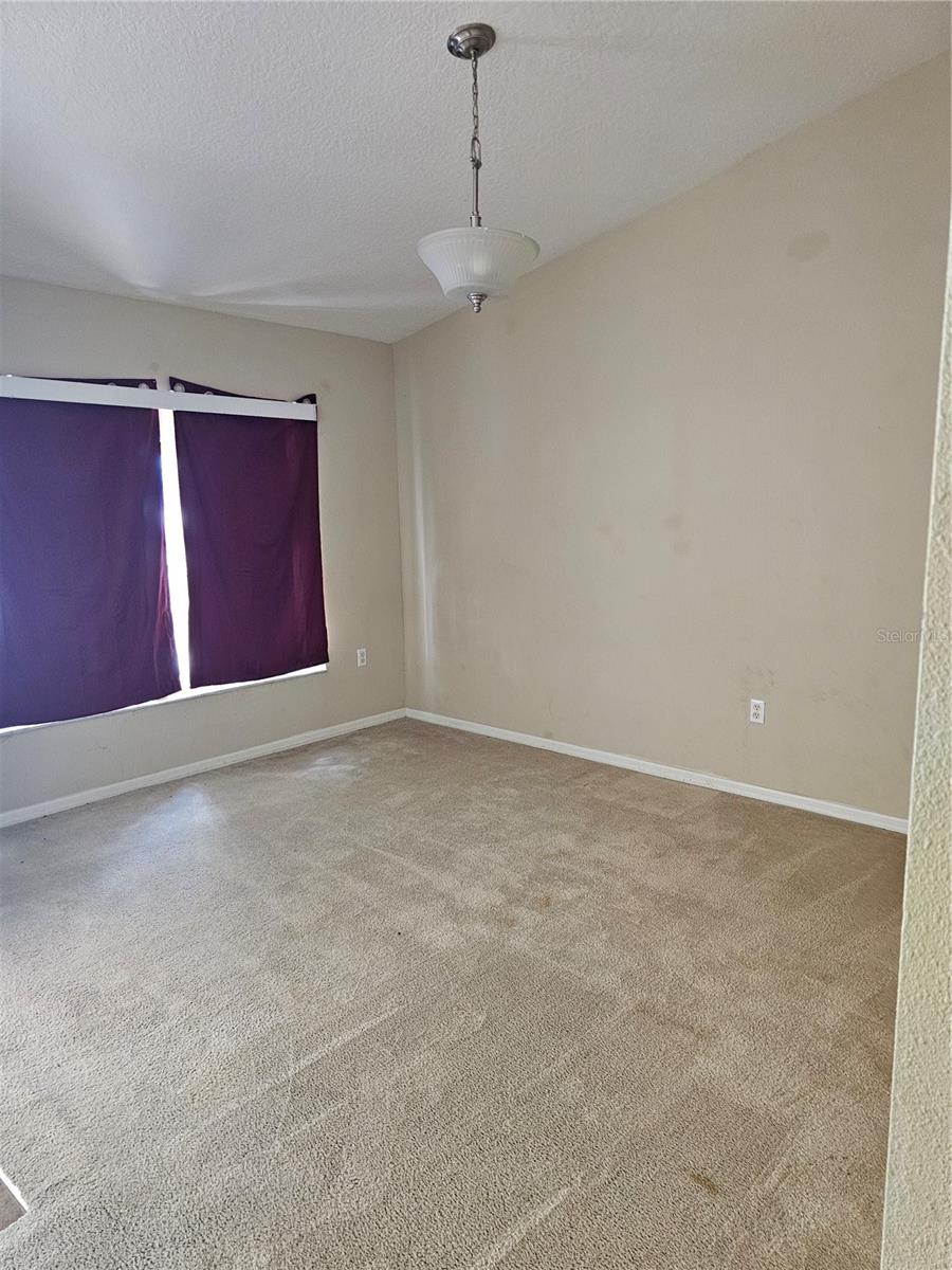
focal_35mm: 23
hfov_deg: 58.9
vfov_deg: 73.9
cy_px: 635
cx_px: 476
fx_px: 843
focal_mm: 6.3
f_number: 1.7
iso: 640
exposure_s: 1/60
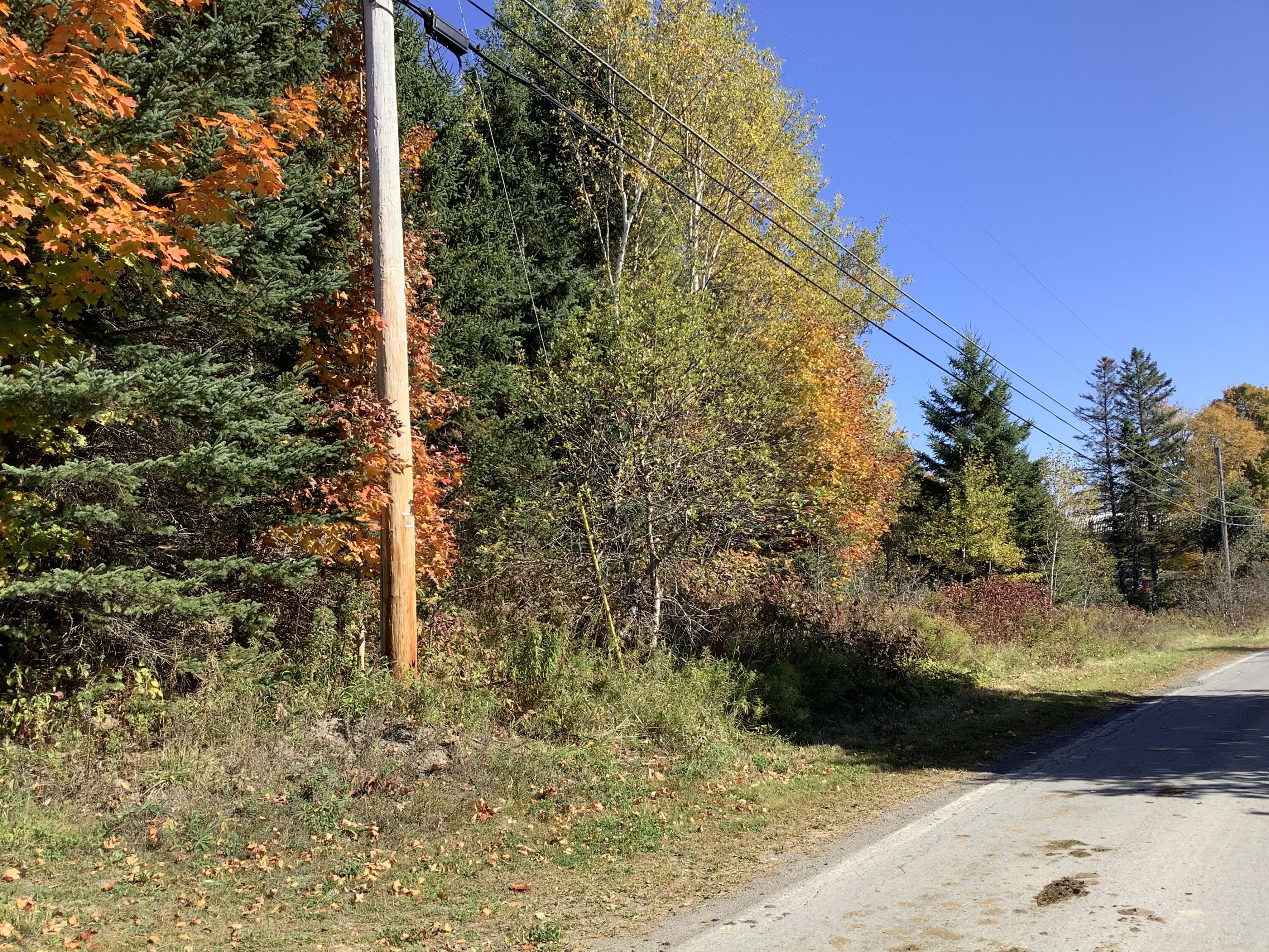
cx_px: 634
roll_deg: +1.8
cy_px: 476
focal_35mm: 31
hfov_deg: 58.4
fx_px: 1136
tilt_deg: +3.8
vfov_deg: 45.4
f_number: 2.4
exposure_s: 1/668
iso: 25
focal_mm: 3.3
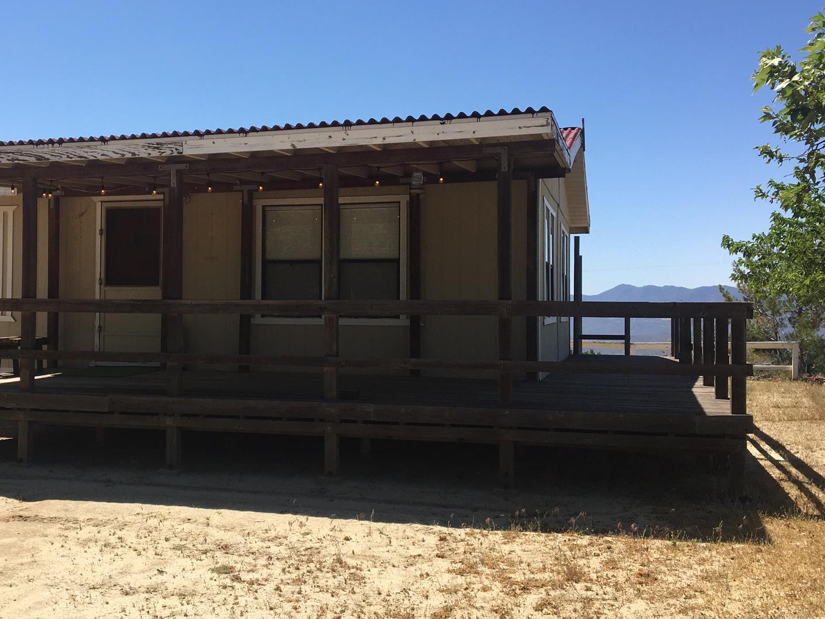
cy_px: 288
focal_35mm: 41
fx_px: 977
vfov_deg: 35.1
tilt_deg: +1.8
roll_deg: -0.4
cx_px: 299
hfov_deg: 45.3
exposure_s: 1/1603
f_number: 2.2
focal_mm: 4.15
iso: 25
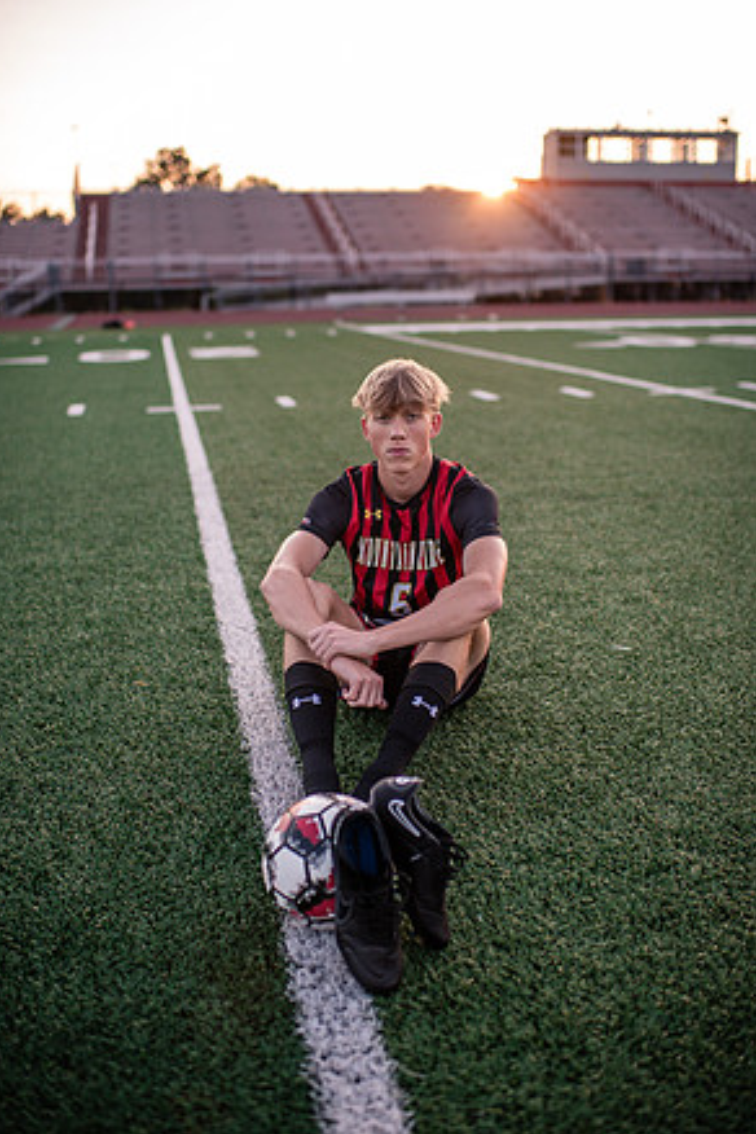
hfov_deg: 36.9
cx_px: 373
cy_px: 562
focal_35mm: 36
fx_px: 1134
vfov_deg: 53.1
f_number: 1.8
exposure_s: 1/1250
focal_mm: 35
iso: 320
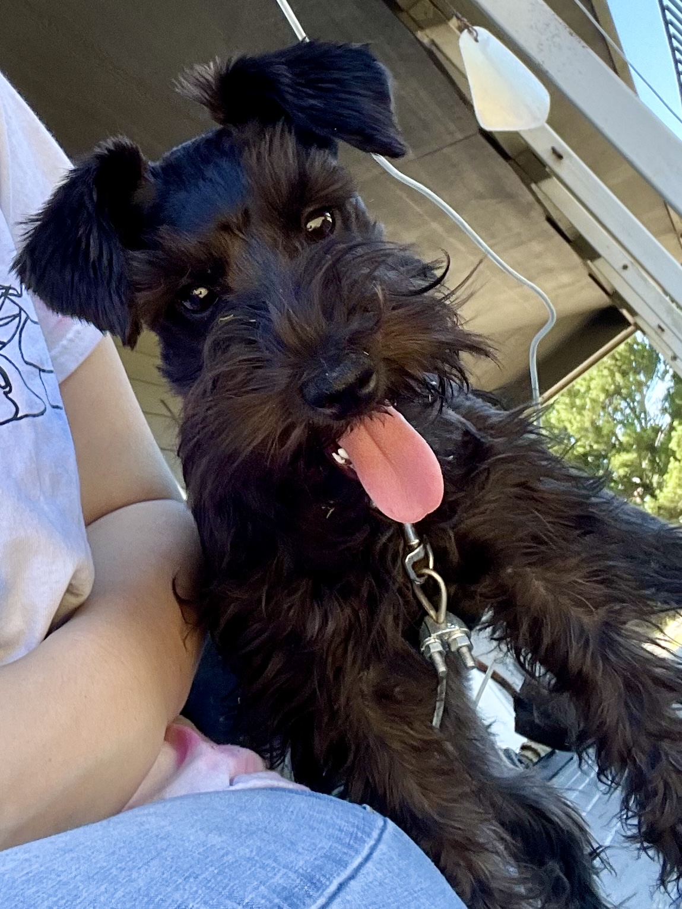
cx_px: 341
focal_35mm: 30
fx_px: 788
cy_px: 454
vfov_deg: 60.0
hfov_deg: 46.8
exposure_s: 1/141
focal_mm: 2.71
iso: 25
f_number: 2.2
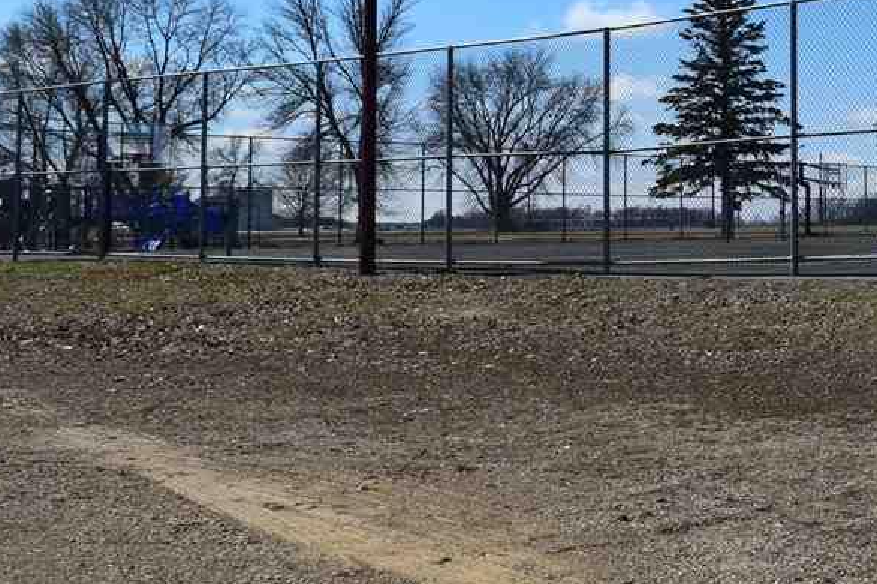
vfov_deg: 22.8
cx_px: 919
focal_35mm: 59
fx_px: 1436
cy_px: 150
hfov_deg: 30.9
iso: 220
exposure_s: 1/500
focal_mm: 18
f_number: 11
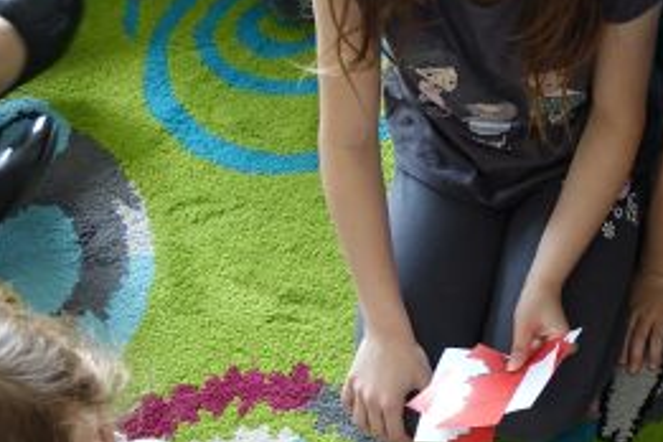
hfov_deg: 24.9
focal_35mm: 76
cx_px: 724
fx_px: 1400
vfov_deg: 17.2
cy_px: 519
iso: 250
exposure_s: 1/40
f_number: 2.8
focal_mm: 11.35
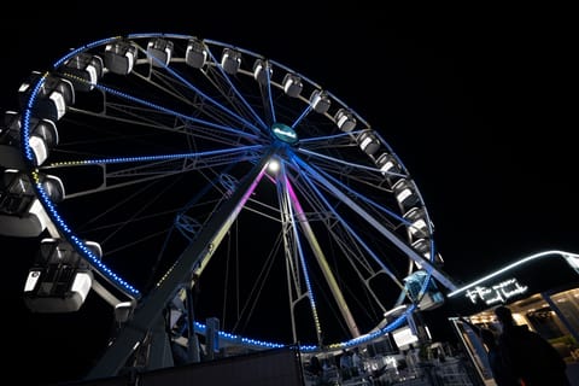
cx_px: 290
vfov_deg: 73.7
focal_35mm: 16
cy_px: 193
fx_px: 257
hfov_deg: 96.7
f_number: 2.8
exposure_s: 1/100
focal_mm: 16
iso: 800
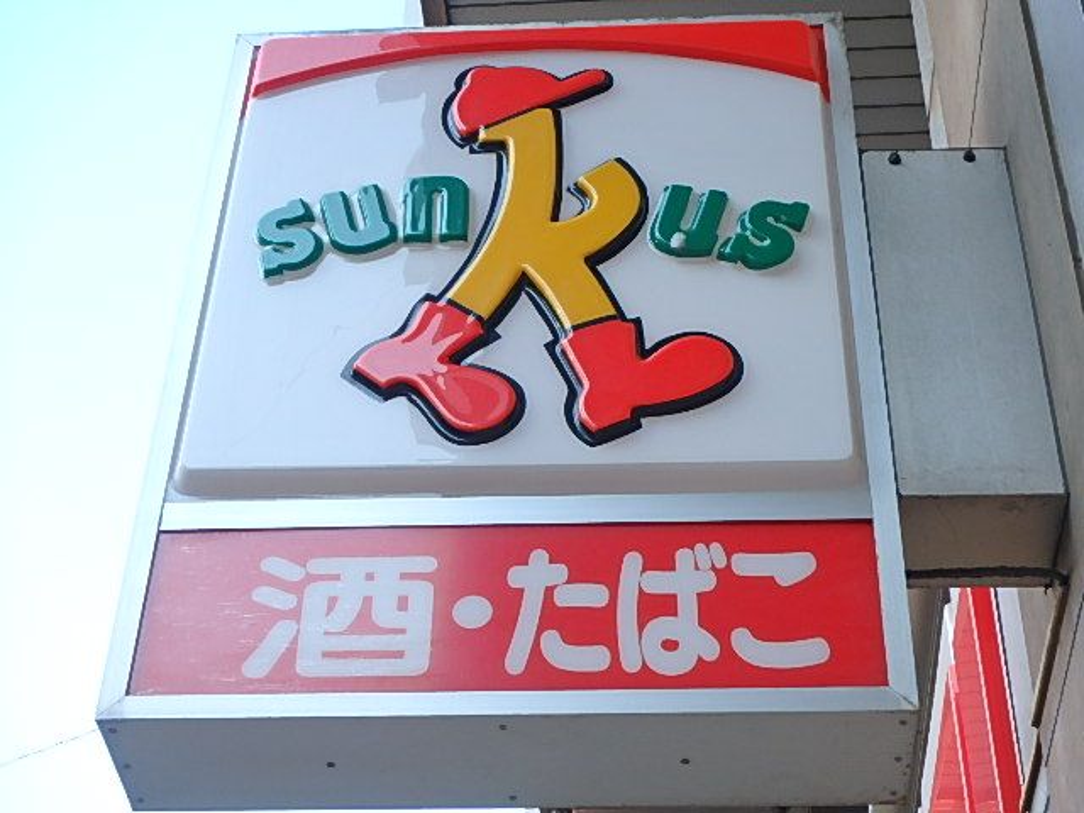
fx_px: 1785
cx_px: 542
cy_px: 406
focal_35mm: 57
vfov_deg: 25.7
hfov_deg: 33.8
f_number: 5.1
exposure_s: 1/80
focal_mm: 10.1
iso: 200
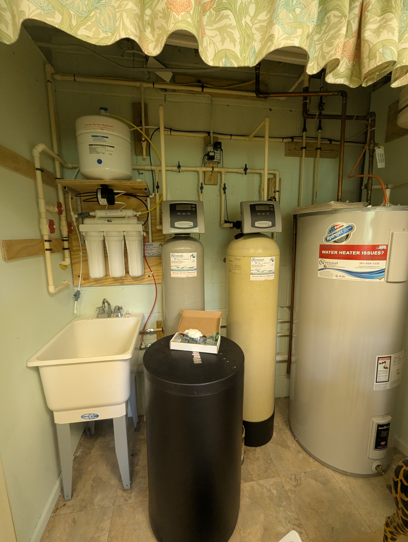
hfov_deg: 90.1
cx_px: 204
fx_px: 204
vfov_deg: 106.1
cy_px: 271
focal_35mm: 13
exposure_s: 1/40
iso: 285
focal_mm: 1.95
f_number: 2.2
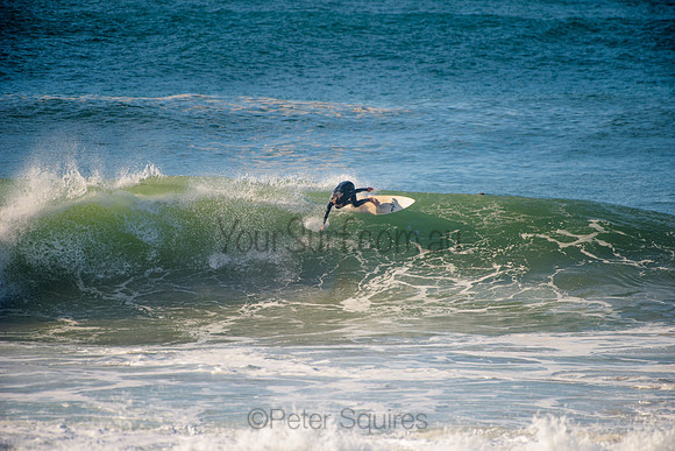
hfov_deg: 4.1
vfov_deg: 2.8
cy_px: 226
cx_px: 338
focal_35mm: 500
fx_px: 9377
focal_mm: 500
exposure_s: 1/1600
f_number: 5.6
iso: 180
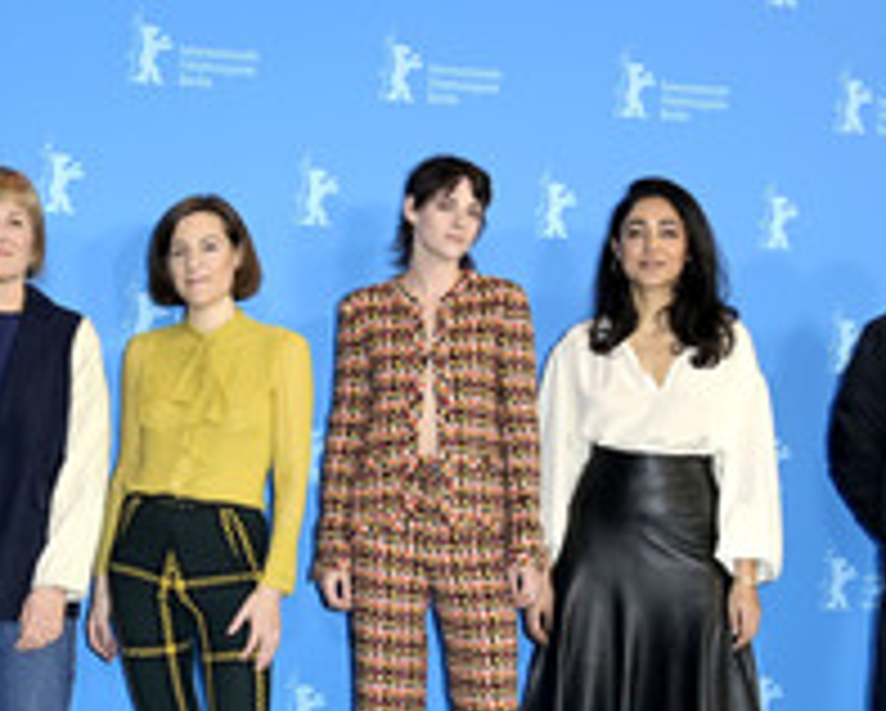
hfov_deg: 26.0
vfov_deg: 20.9
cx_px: 362
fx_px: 1916
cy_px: 495
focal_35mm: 73
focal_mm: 34
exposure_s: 1/250
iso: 1000
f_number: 5.6
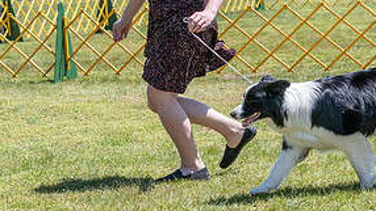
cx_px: 251
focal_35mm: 153
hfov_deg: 14.0
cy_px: 11
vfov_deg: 7.9
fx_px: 1526
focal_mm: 72
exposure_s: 1/2500
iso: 800
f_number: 6.3
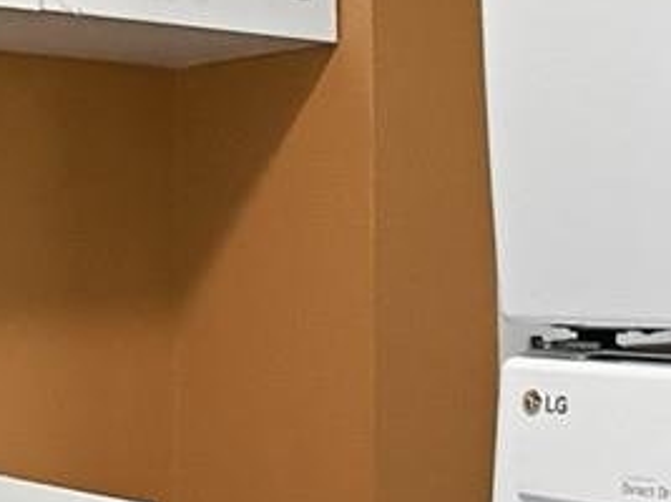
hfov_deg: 22.7
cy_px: 269
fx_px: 1628
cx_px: 68
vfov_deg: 17.6
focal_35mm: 84
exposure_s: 1/60
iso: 320
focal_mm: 2.2
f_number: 2.2
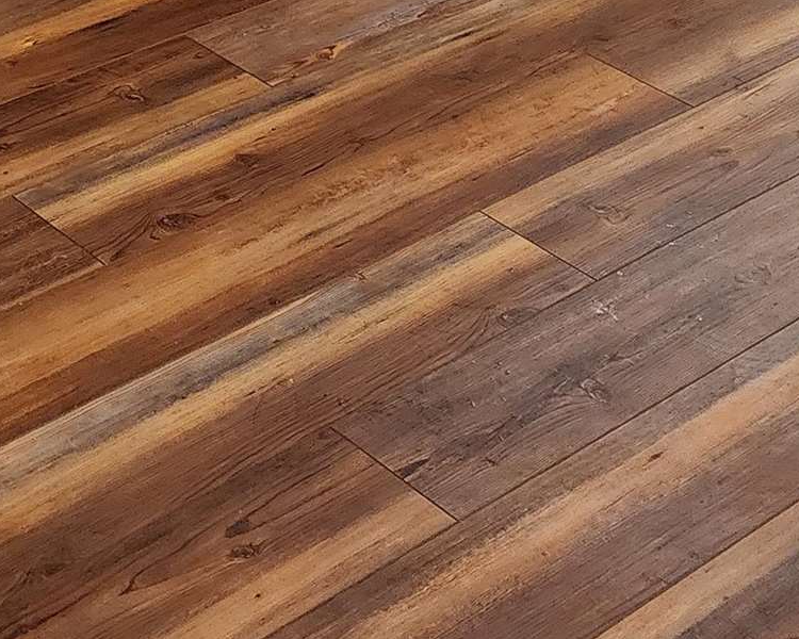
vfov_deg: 15.6
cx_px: -210
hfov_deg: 19.4
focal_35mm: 92
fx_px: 2176
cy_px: -279
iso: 800
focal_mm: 6.4
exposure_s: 1/120
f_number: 1.8
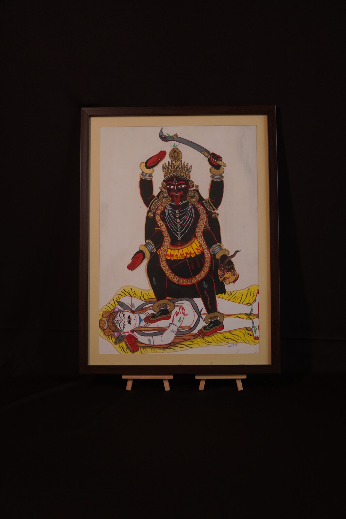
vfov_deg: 43.6
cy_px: 260
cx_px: 173
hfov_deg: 29.9
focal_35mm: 45
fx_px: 649
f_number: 1.4
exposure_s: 1/100
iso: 320
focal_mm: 30
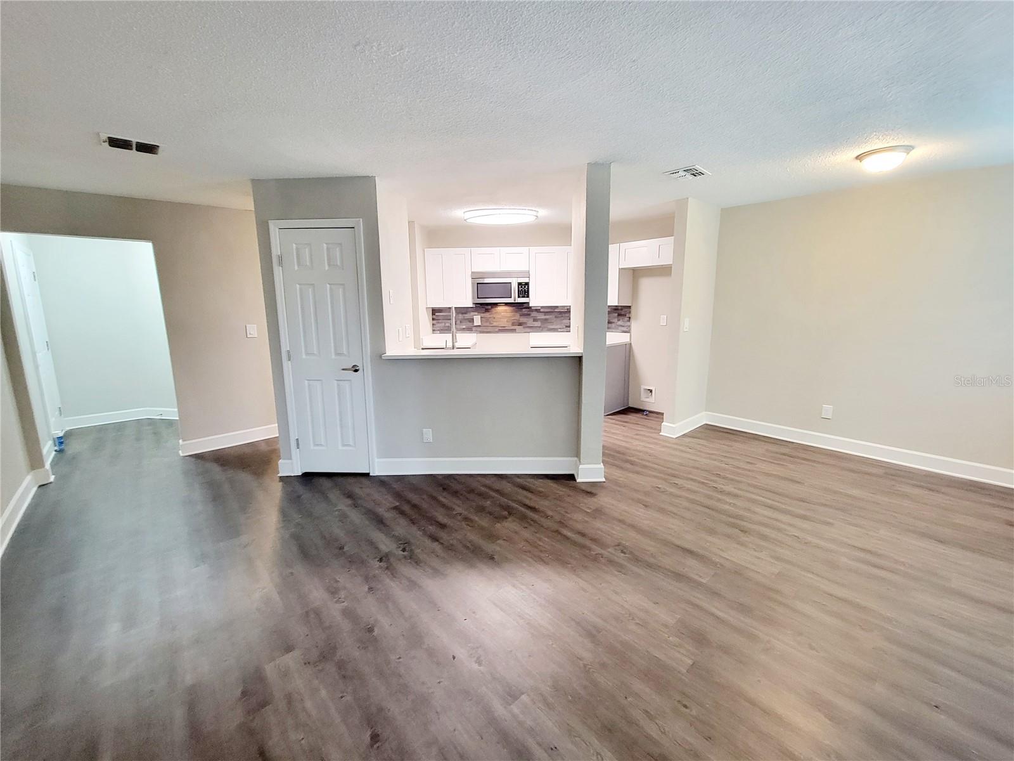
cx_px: 507
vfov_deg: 89.9
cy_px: 380
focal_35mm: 13
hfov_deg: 106.2
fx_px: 381
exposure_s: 1/30
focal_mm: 2.2
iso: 500
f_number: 2.2
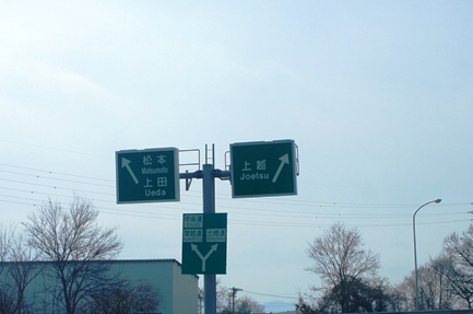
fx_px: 800
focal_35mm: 61
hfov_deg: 32.9
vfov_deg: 22.2
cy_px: 162
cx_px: 246
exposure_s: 1/1000
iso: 200
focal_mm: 22
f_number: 8
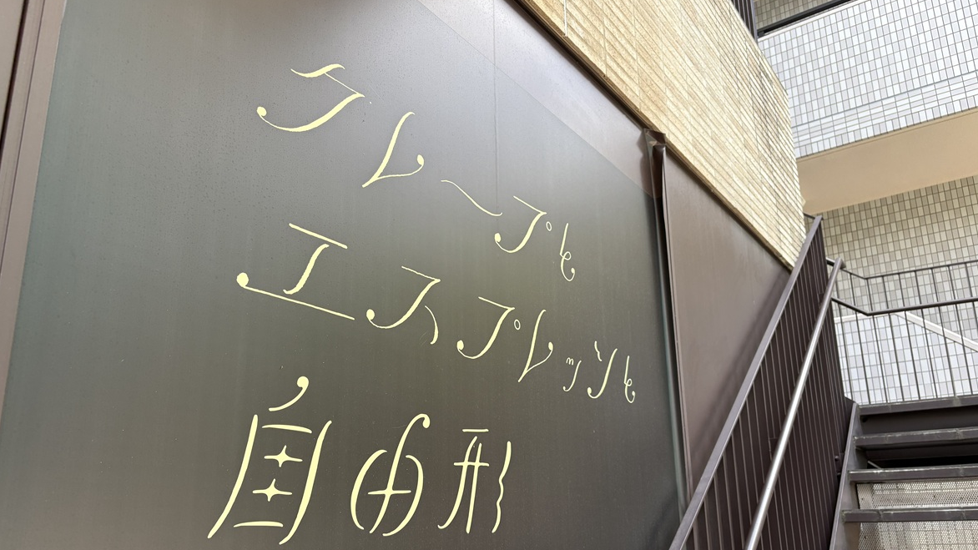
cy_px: 337
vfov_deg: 39.9
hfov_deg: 66.1
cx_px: 486
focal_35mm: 29
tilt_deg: +14.9
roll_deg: +1.9
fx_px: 752
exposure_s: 1/269
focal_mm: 5.96
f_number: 1.6
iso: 40
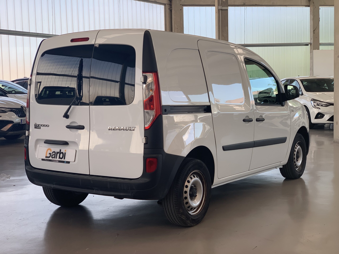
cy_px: 127
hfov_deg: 36.8
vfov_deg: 28.0
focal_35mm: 52
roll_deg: +0.6
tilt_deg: -5.0
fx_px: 509
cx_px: 170
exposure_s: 1/113
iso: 16
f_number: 2.4
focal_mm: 6
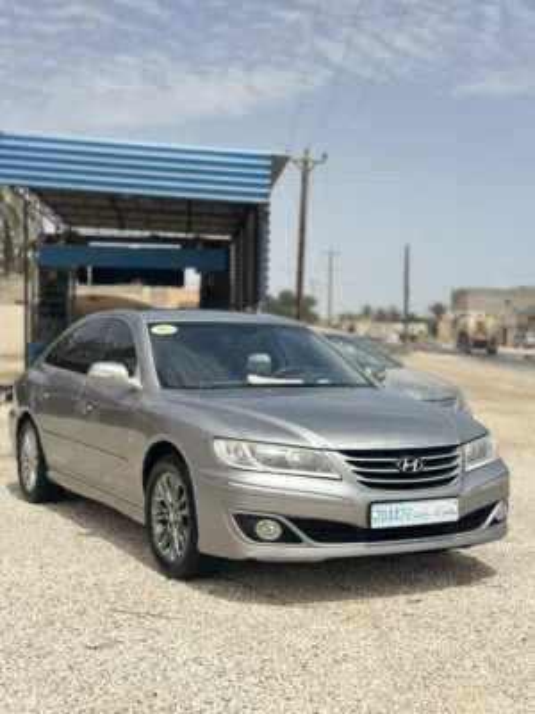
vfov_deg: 39.7
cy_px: 357
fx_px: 989
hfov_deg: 30.3
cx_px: 268
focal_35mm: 48
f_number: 1.78
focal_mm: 6.86
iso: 100
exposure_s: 1/8197
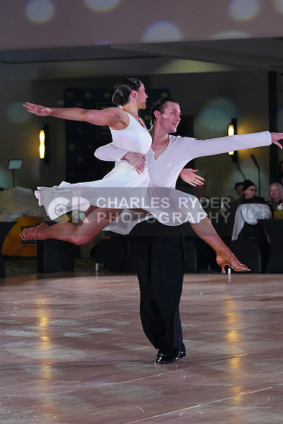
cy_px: 212
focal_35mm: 161
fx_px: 1897
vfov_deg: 12.8
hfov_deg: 8.5
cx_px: 142
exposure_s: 1/400
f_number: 6.3
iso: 8000
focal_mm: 161
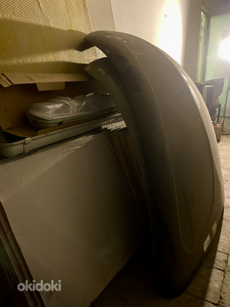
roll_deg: +1.3
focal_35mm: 26
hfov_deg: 53.1
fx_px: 230
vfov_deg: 67.3
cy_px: 154
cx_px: 115
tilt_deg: -15.5
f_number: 1.8
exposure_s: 1/25
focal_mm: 4.25
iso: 1000
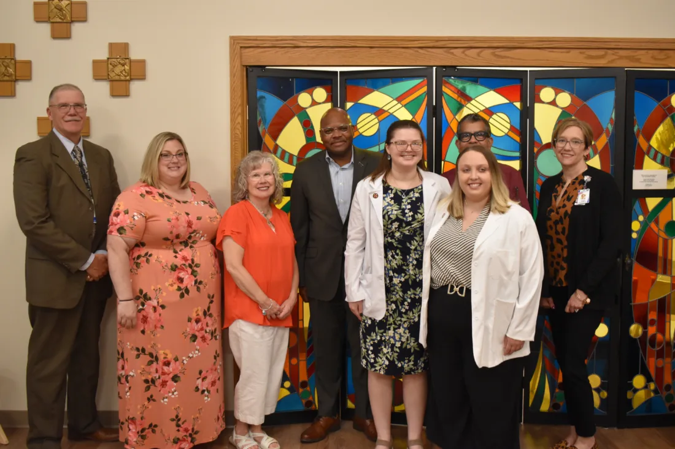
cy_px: 224
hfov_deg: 49.6
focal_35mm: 39
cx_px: 338
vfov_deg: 34.2
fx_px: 731
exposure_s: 1/60
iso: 1800
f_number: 5
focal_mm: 26
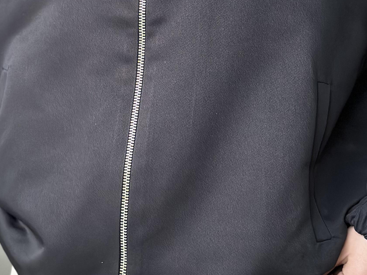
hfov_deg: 17.1
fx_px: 1219
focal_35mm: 115
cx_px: 180
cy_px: 65
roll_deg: -1.3
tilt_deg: +2.1
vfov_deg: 12.8
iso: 320
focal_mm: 6.86
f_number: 1.78
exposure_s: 1/60
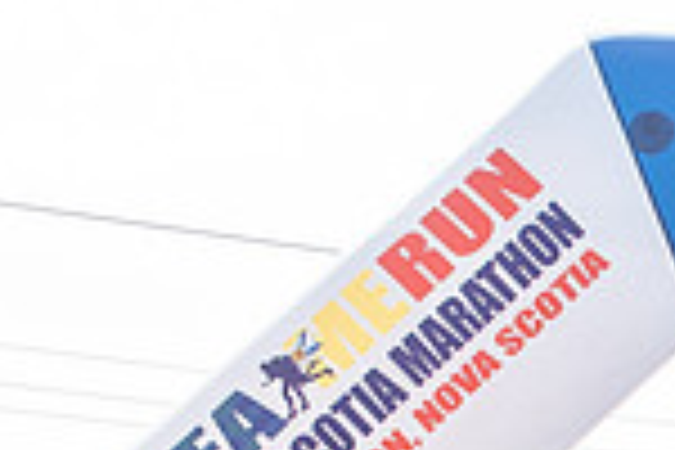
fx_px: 4312
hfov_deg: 8.5
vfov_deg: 5.8
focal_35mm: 230
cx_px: 1317
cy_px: 1029
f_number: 4
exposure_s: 1/3200
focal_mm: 32
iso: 800
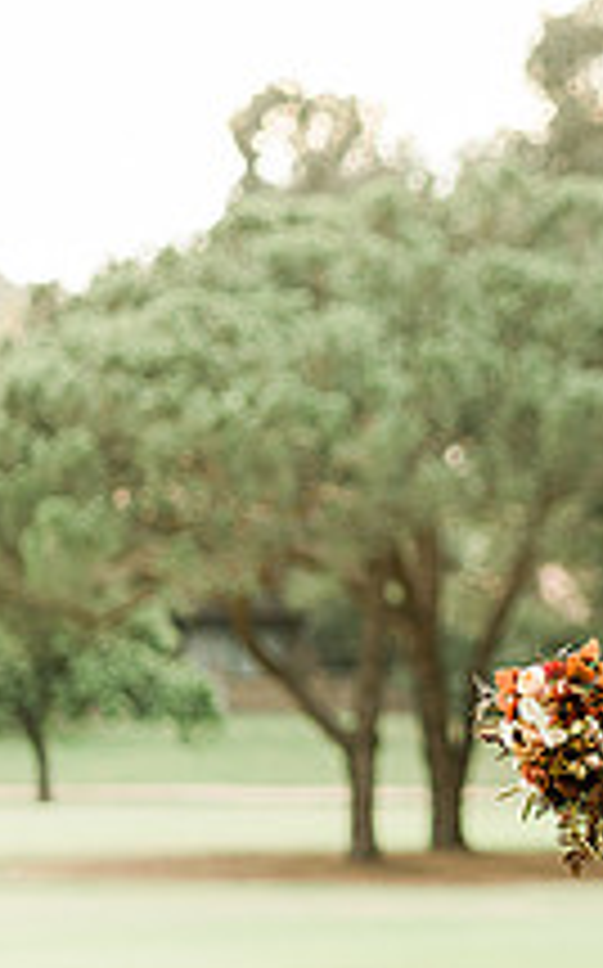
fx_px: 6350
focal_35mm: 241
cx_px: 701
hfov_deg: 5.4
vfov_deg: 8.7
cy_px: 494
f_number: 1.8
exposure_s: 1/250
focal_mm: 85
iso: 100
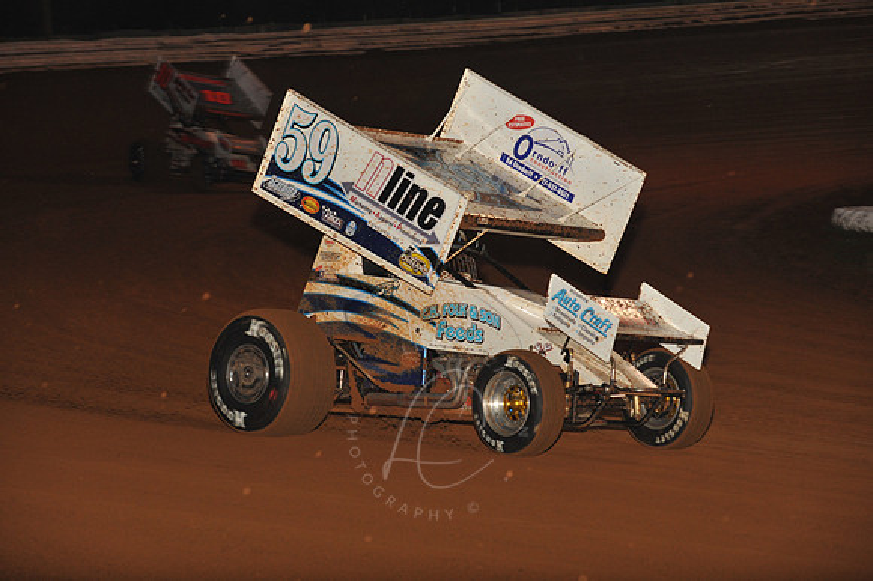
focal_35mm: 155
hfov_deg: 13.3
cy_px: 290
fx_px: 3756
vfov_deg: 8.8
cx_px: 436
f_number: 7.1
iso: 1250
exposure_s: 1/320
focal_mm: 155
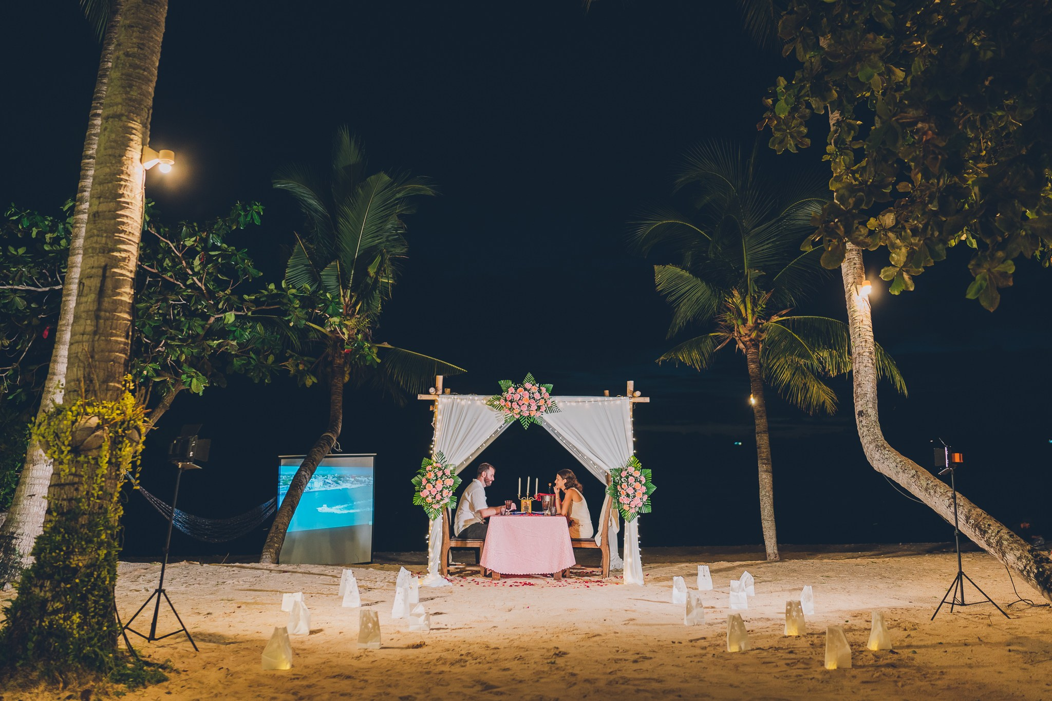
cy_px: 308
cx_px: 589
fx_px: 1146
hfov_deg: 49.2
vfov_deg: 34.0
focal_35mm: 39
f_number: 1.4
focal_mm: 35
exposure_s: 1/30
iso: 400
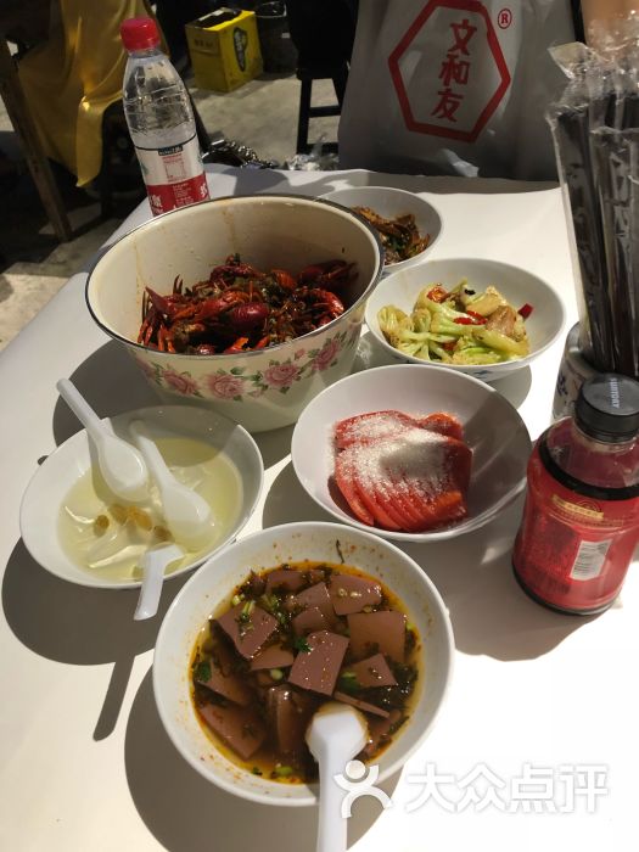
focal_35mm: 28
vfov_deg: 63.4
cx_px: 320
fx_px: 689
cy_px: 426
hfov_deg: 49.7
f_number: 1.8
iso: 64
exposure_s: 1/16
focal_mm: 4
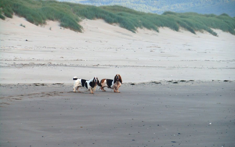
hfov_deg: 9.0
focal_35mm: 233
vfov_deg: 5.6
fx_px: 1492
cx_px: 118
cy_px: 79
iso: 80
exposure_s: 1/125
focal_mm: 39.1
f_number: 5.8
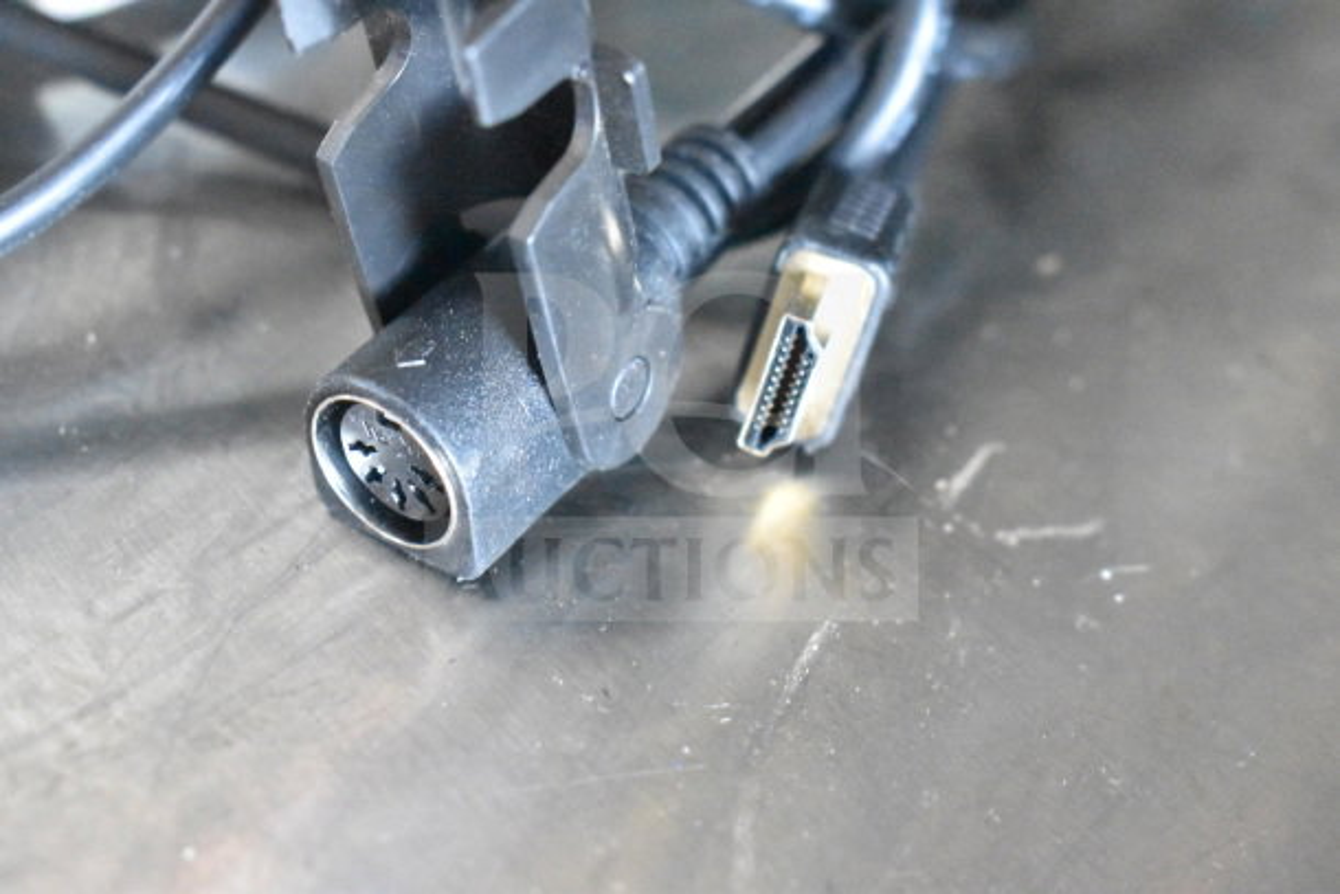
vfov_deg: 20.2
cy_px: 447
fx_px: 2513
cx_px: 670
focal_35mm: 68
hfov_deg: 29.9
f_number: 5
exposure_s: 1/80
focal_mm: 45
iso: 20000
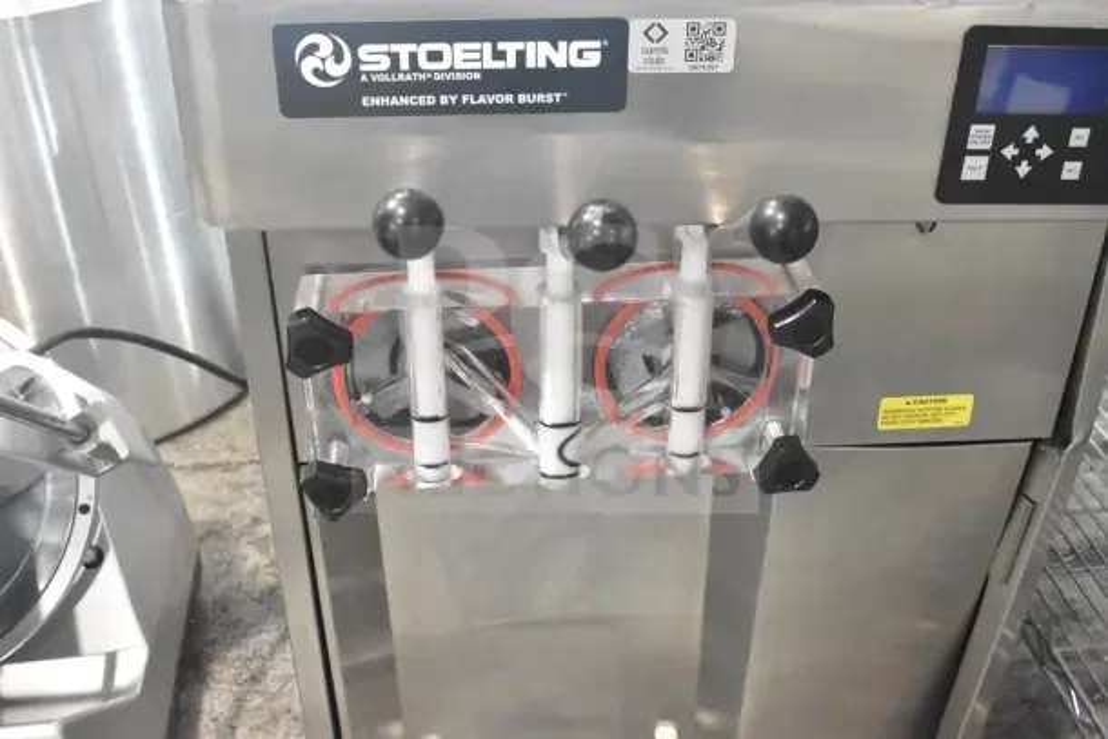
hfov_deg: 51.3
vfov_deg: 35.5
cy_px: 370
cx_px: 554
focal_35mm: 38
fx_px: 1154
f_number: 5.6
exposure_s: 1/125
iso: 6400
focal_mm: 25
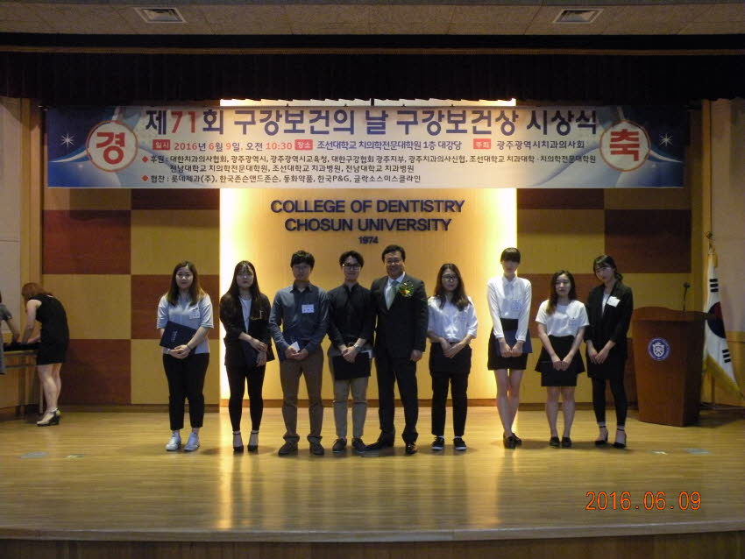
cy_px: 280
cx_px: 372
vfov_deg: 43.0
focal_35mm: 33
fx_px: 710
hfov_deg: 55.3
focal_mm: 5.8
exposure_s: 1/24.3
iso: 400
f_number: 3.2
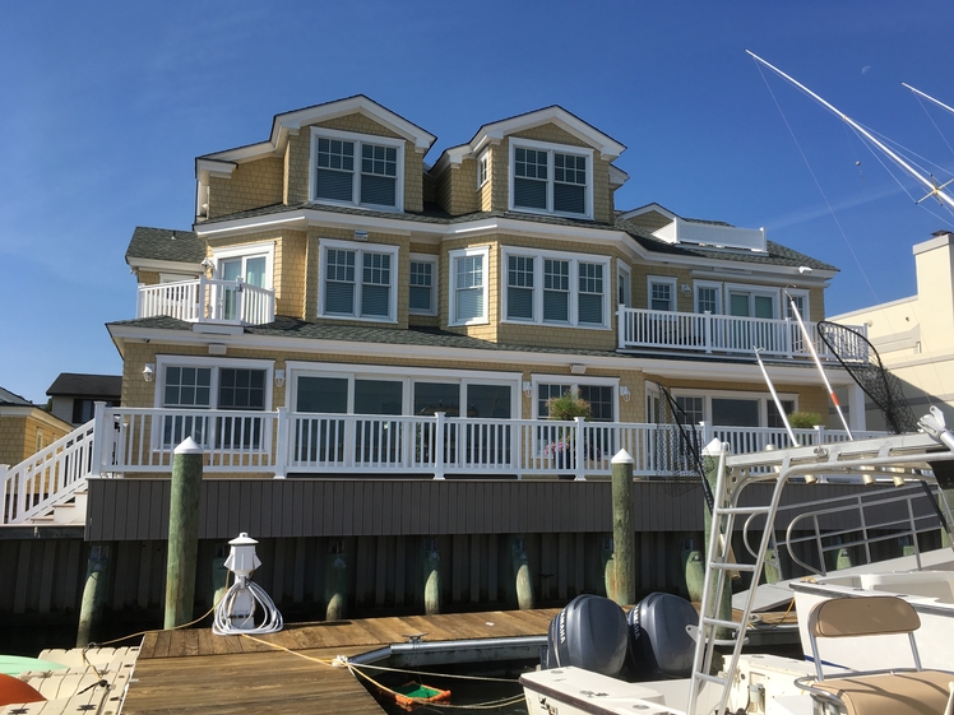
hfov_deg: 58.3
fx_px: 854
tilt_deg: +6.0
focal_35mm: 31
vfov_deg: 45.4
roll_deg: -1.2
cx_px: 508
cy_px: 376
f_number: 2.2
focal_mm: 4.15
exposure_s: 1/2262
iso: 25
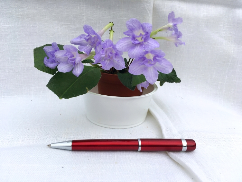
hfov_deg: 61.7
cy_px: 91
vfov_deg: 48.2
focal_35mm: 29
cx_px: 121
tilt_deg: -25.1
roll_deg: -4.2
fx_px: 203
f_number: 2.2
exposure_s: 1/2137
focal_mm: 4.15
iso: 25
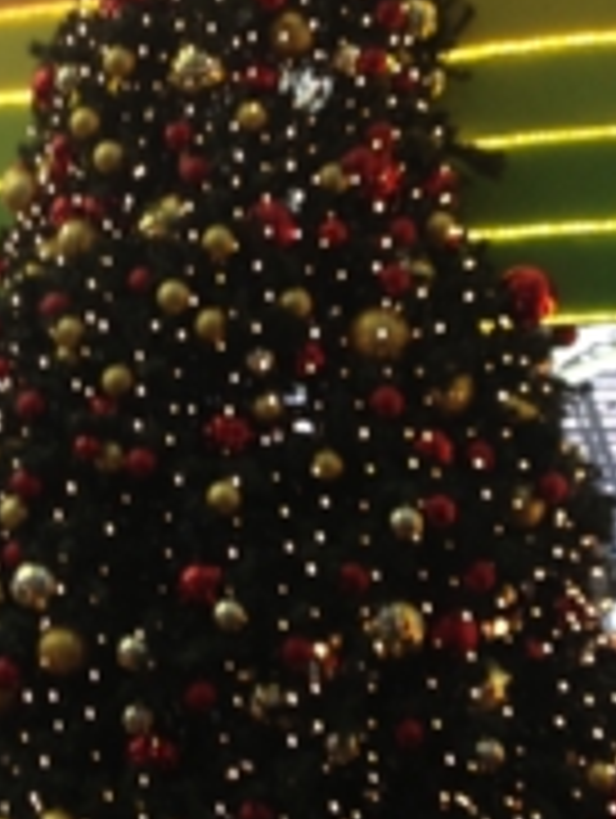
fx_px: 2272
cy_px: 405
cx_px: 259
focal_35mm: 96
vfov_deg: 20.4
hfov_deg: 15.4
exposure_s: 1/20
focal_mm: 4.28
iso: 80
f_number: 2.4
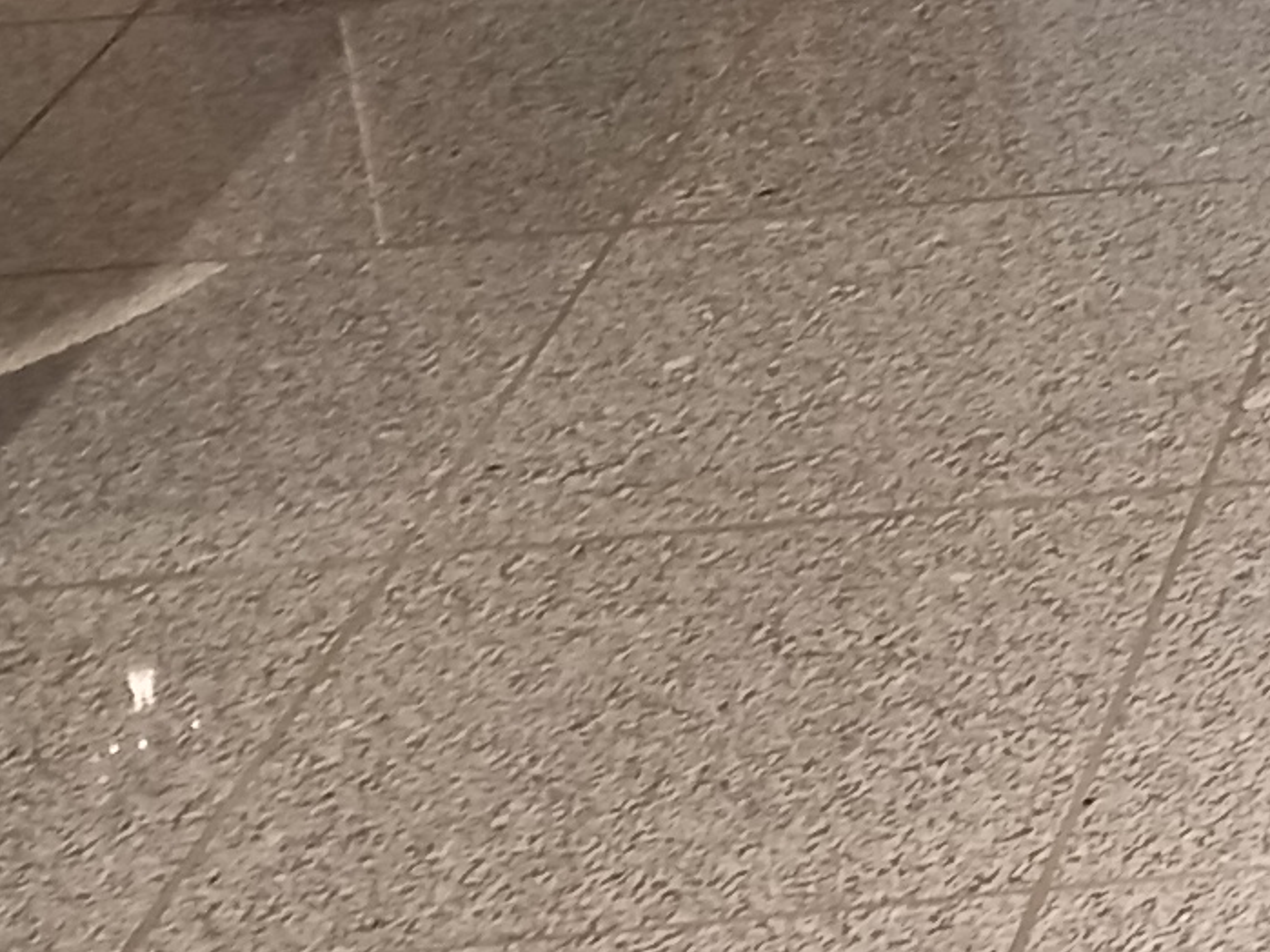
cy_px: -649
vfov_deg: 9.9
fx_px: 5246
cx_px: 3485
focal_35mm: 143
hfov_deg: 10.7
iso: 200
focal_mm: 4.6
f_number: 2
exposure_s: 1/50
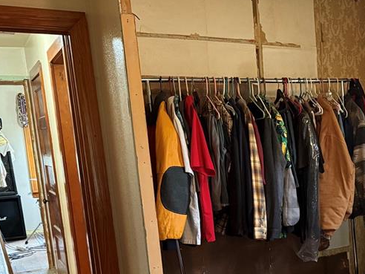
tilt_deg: -11.1
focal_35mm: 50
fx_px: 527
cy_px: 232
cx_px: 358
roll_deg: +2.5
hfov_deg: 34.9
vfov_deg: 28.3
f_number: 1.78
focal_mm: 6.76
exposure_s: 1/40
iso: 1000
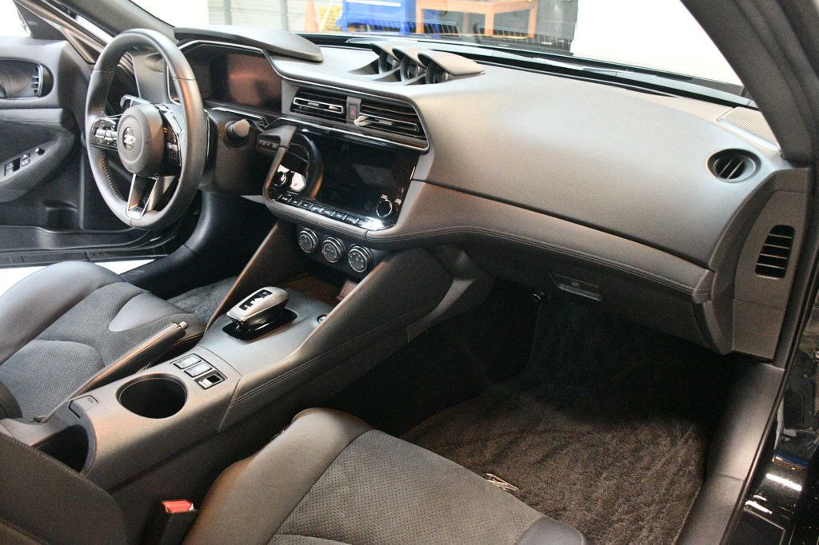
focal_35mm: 30
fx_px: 682
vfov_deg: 43.6
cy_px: 272
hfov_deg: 61.9
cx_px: 410
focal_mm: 20
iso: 10000
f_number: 3.5
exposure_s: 1/60
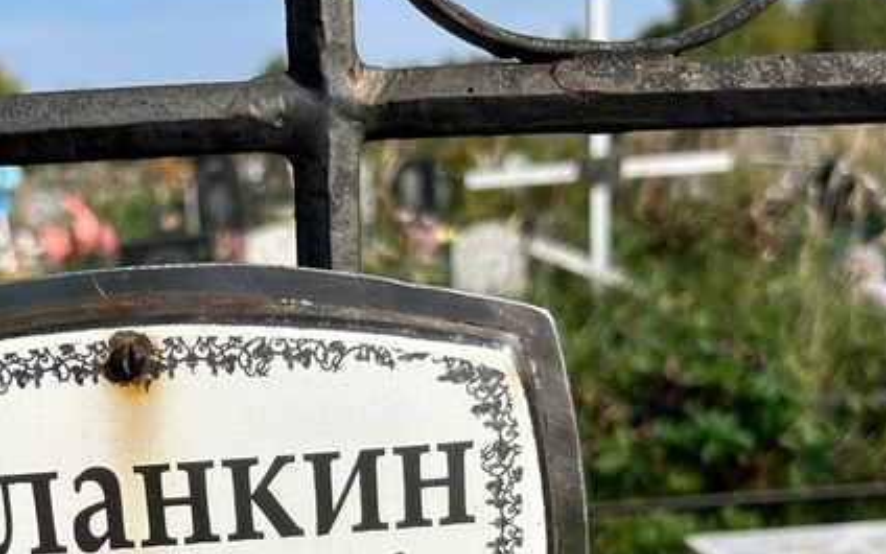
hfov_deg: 38.2
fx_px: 1256
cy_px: 531
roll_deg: +2.4
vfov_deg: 24.0
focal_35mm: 52
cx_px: 265
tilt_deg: -19.4
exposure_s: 1/4444
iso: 50
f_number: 1.5
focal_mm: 5.7
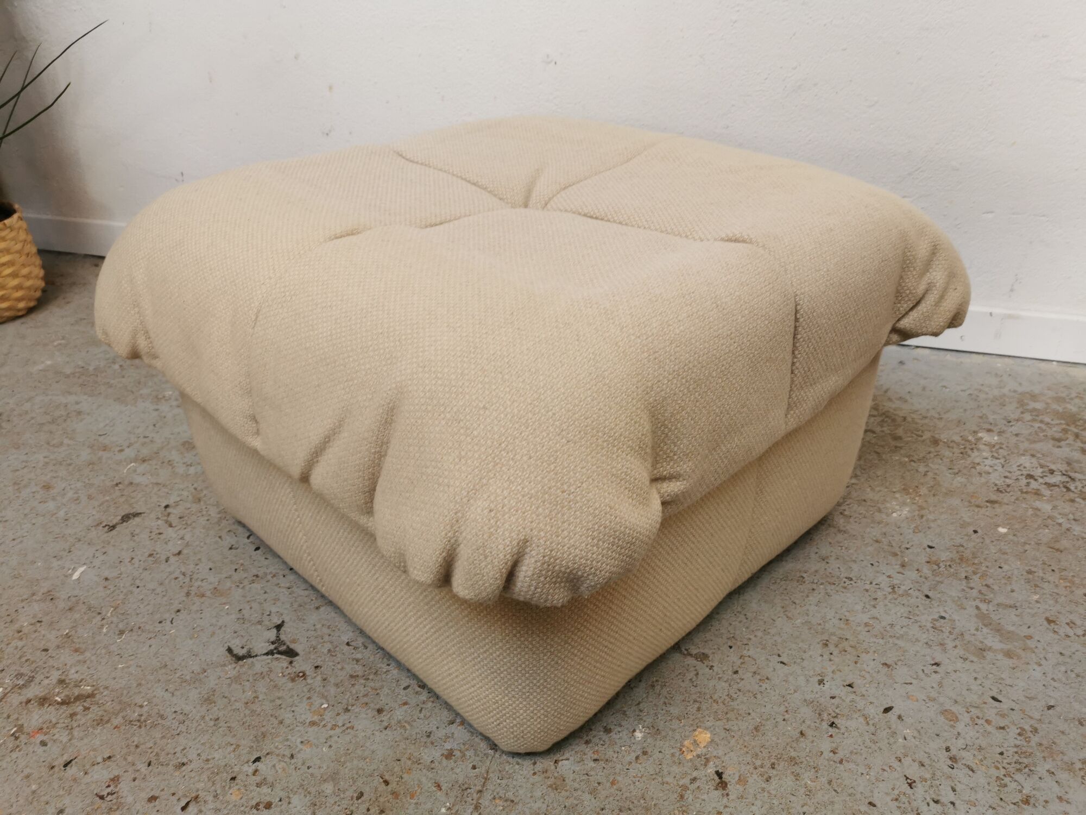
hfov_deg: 65.3
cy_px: 408
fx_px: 847
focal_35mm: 27
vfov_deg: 51.4
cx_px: 543
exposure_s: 1/50
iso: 100
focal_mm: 5.58
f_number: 1.8
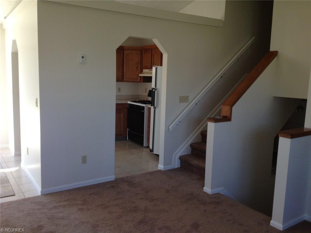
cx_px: 156
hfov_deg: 52.6
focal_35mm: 35
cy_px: 116
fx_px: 314
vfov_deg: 40.7
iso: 80
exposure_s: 1/120
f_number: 2.4
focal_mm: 4.28
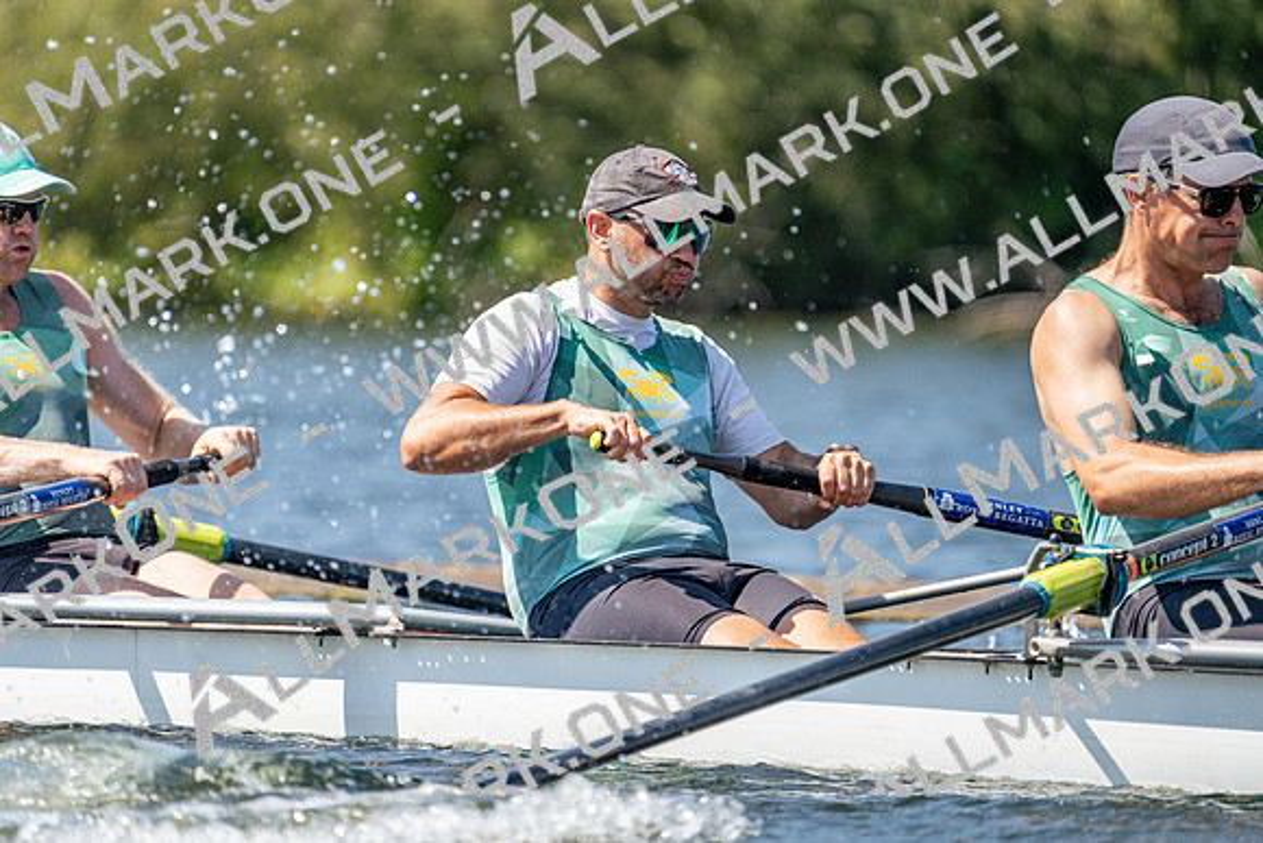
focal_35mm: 553
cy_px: 422
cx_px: 632
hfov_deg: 3.7
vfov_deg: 2.5
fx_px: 19405
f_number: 6.3
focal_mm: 553
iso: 500
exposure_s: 1/2000
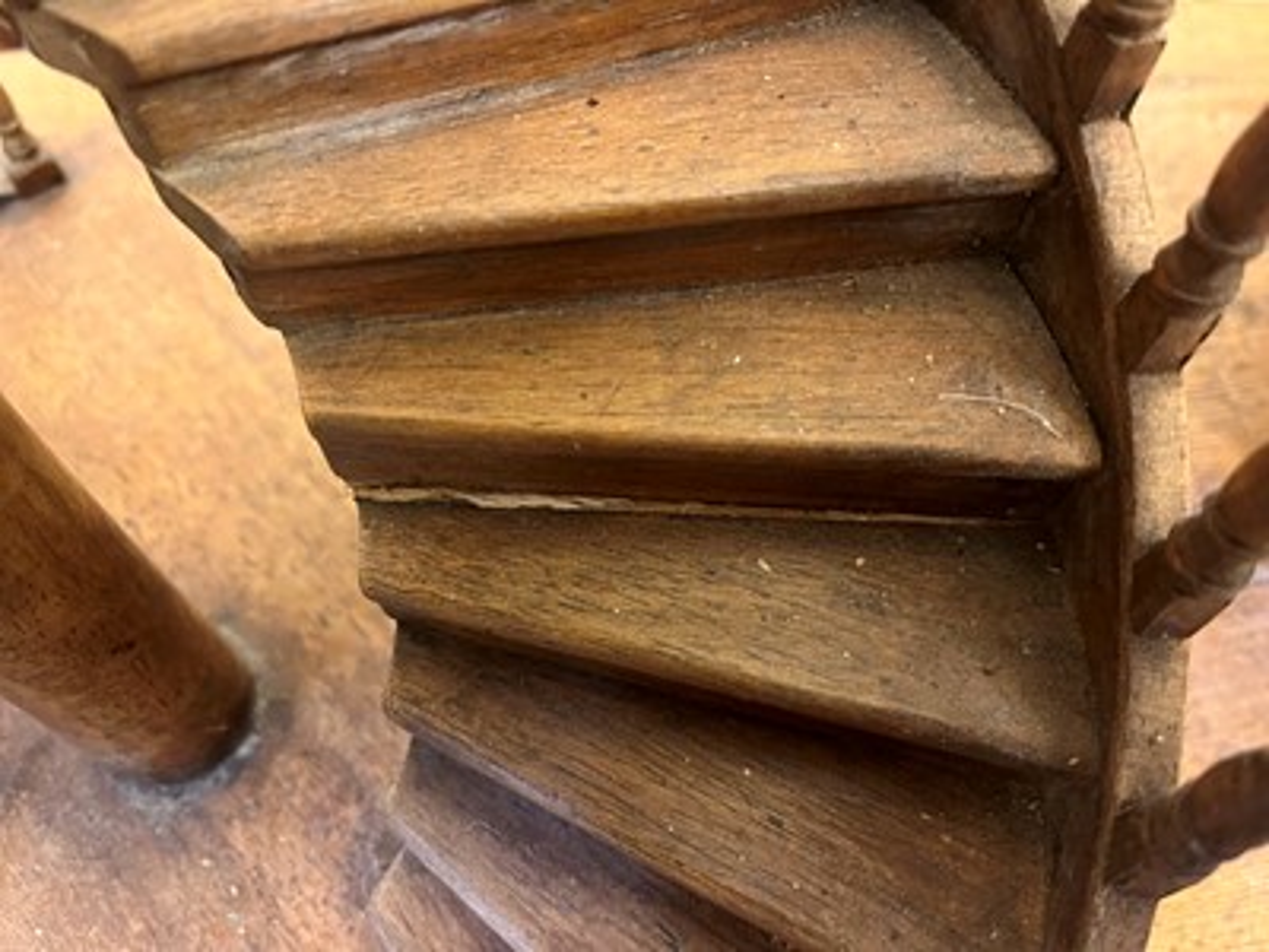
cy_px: 476
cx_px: 634
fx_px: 953
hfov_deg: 67.3
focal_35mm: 26
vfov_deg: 53.1
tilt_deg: -59.0
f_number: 1.6
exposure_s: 1/25
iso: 500
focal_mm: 5.1
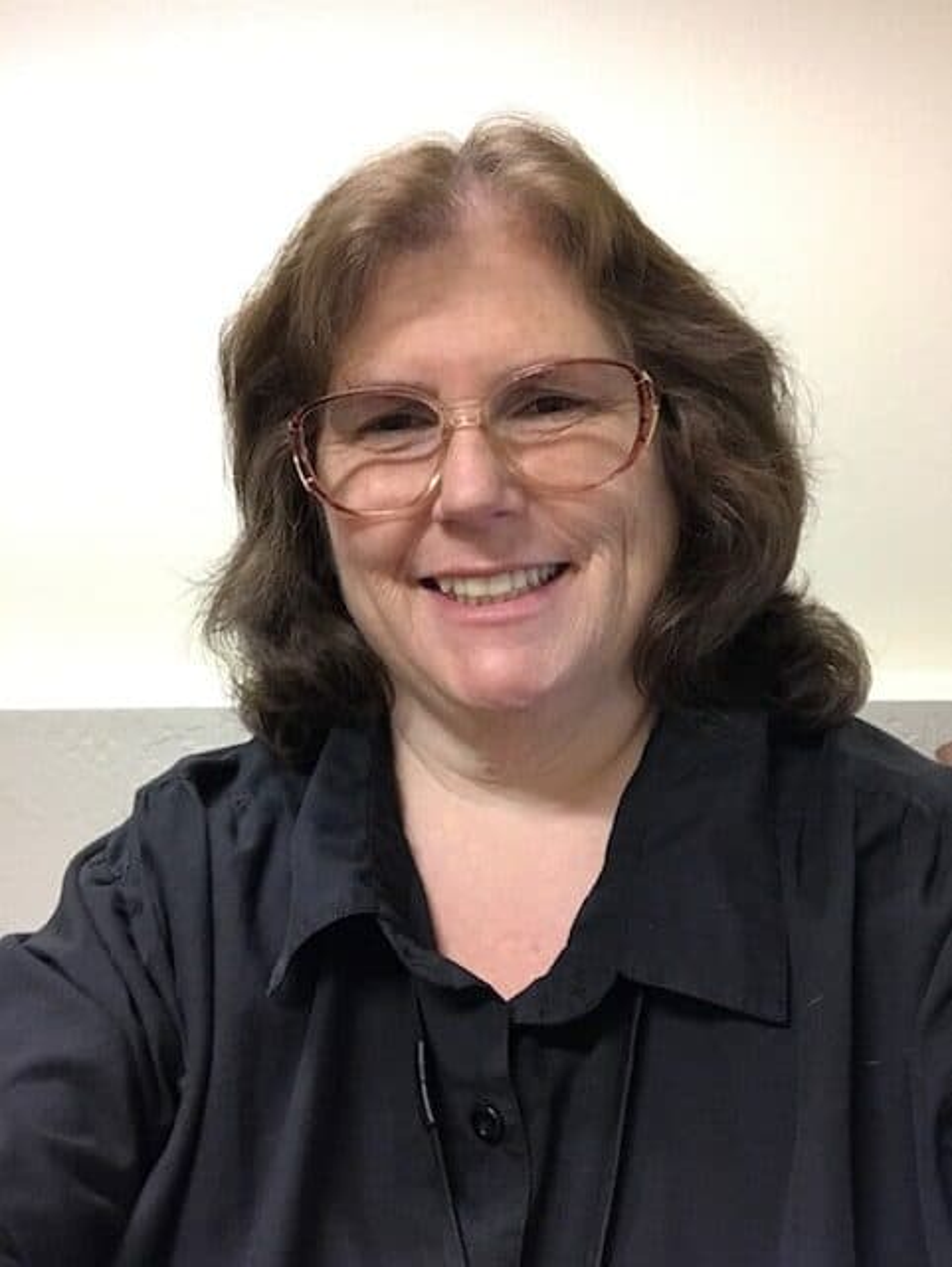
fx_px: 1172
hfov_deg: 44.2
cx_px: 476
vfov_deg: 56.8
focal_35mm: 32
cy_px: 634
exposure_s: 1/15
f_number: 2.2
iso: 200
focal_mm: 2.87
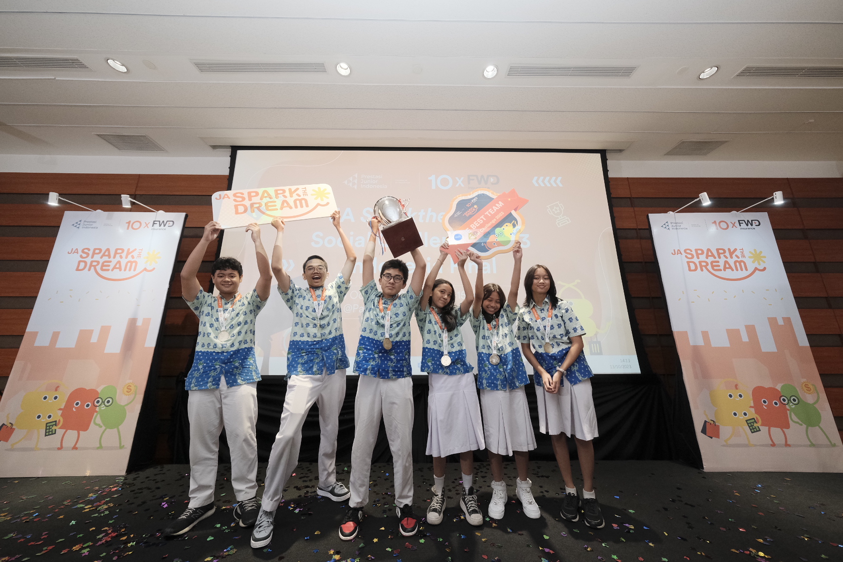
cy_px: 281
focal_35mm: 12
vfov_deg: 90.0
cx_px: 422
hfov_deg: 112.6
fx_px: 281
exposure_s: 1/125
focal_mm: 8
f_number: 4
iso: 2000
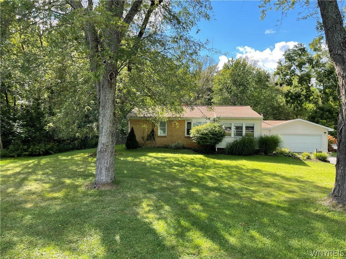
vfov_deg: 53.1
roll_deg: -0.9
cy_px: 130
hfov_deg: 67.3
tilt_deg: -1.1
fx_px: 260
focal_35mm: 26
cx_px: 173
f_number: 1.6
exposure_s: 1/755
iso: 32
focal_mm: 5.1
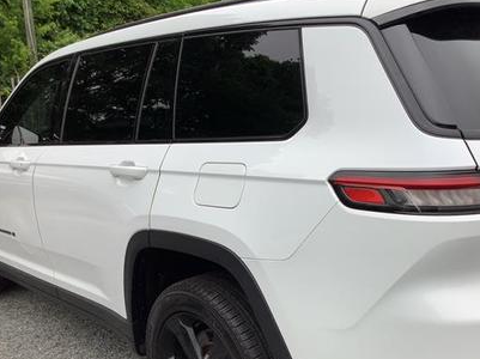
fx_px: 540
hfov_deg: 47.6
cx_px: 293
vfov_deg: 36.6
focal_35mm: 39
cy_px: 220
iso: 25
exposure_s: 1/237
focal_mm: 3.3
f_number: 2.4
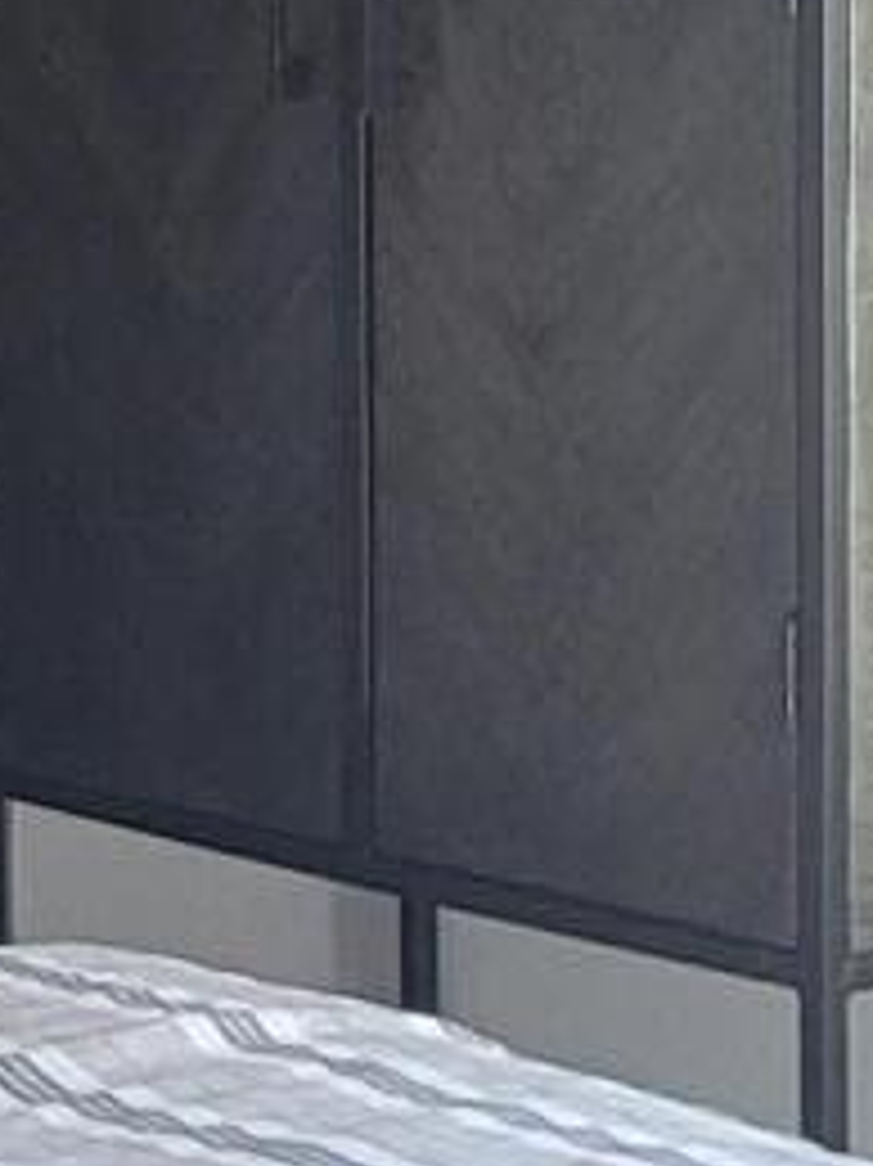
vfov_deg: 9.8
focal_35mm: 201
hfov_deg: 7.0
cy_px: 108
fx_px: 6764
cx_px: -1048
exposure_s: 1/120
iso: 160
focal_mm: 5.4
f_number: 1.8
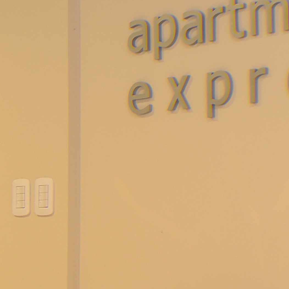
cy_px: 232
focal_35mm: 134
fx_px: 1266
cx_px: -136
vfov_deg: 13.0
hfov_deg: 12.4
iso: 100
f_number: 11
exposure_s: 2
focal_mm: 24
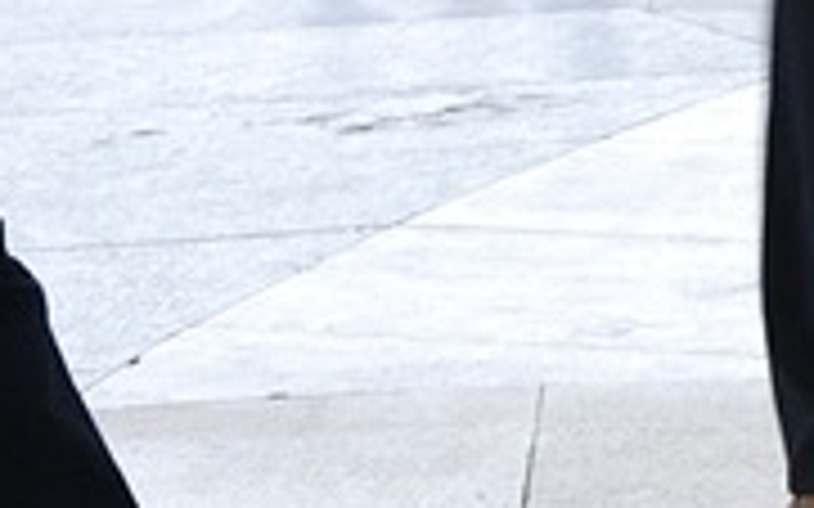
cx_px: 1300
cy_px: 1009
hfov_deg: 9.0
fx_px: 4990
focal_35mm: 225
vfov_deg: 5.7
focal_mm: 38
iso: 400
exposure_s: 1/25
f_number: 5.6
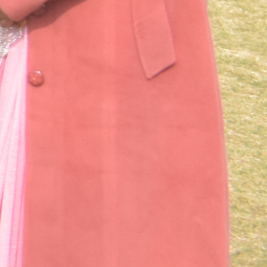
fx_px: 2042
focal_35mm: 234
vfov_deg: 7.3
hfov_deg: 5.6
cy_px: -228
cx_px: -1072
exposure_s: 1/125
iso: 800
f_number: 22
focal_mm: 18
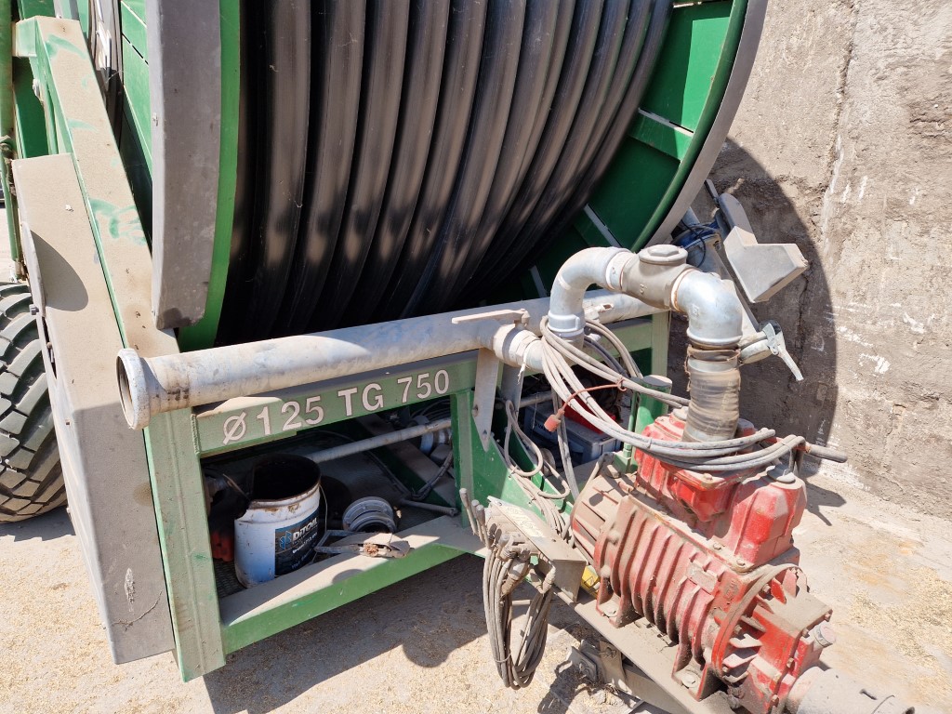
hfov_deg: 73.9
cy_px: 357
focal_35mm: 23
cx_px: 476
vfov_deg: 58.9
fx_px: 633
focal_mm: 5.4
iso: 50
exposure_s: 1/828
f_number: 1.8
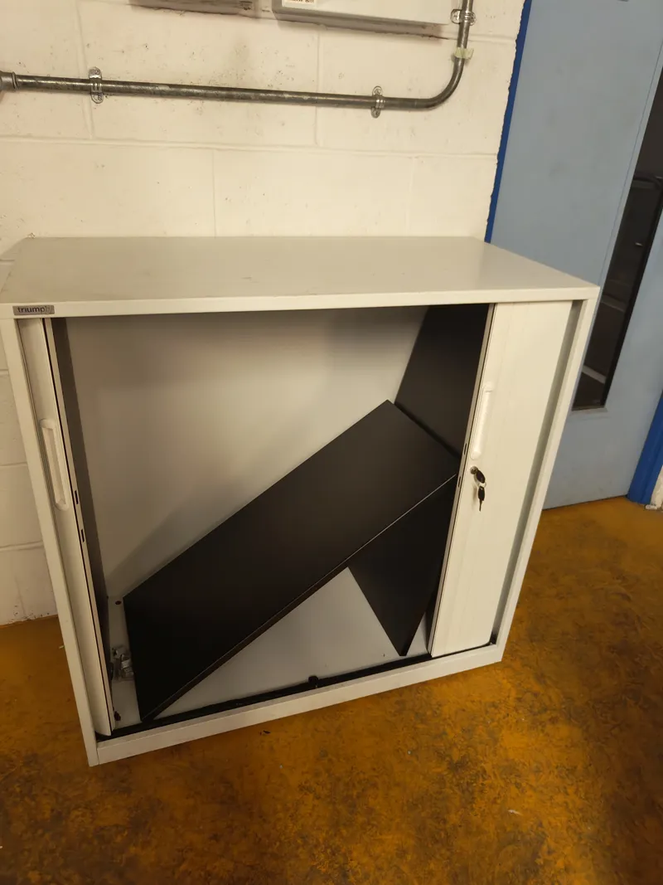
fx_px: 587
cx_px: 332
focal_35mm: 23
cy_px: 442
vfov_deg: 73.9
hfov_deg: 58.9
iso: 614
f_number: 1.88
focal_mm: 5.59
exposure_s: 1/50
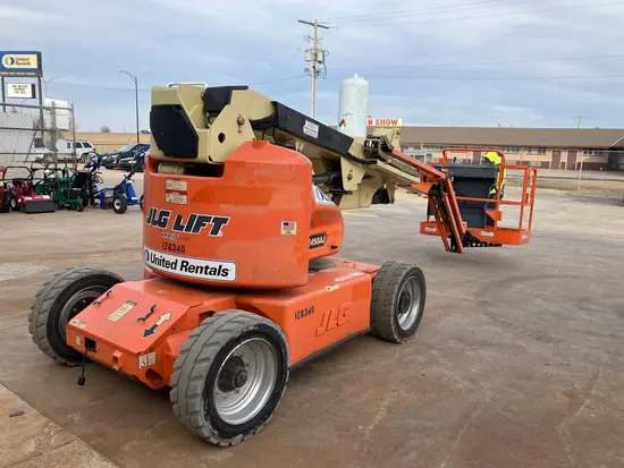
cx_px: 312
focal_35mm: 28
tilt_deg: -9.4
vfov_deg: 49.8
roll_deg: -2.2
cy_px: 234
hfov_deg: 63.4
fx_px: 505
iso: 32
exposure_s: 1/676
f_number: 1.8
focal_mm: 3.99
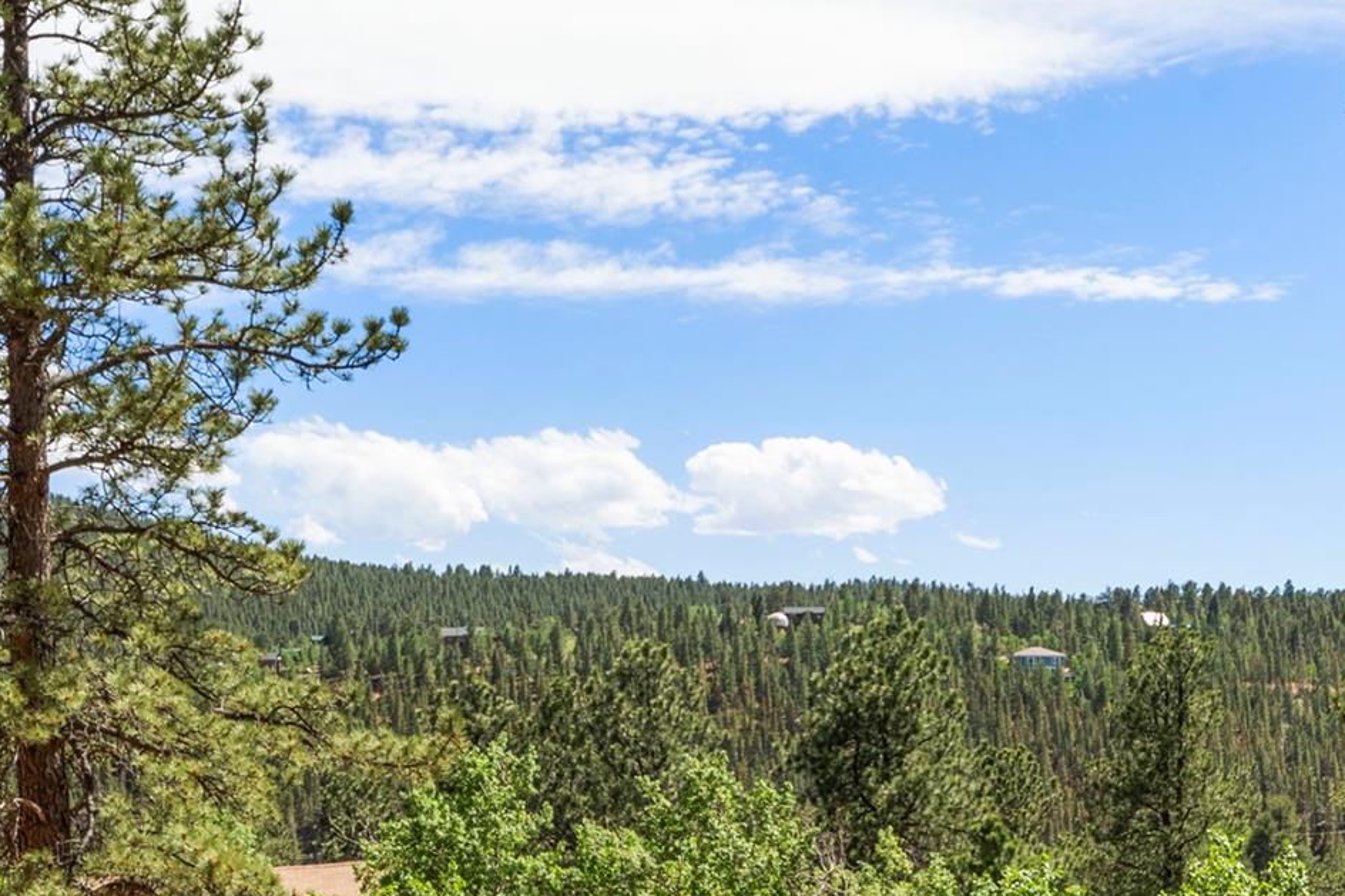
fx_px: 2278
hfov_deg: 32.7
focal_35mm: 61
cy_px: 725
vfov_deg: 21.9
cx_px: 859
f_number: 9
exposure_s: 1/500
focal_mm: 24
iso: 400
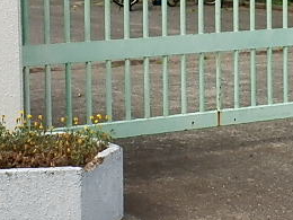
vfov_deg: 12.4
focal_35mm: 118
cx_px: 229
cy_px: -2
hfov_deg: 16.6
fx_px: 999
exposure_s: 1/800
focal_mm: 4.2
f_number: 3
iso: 80
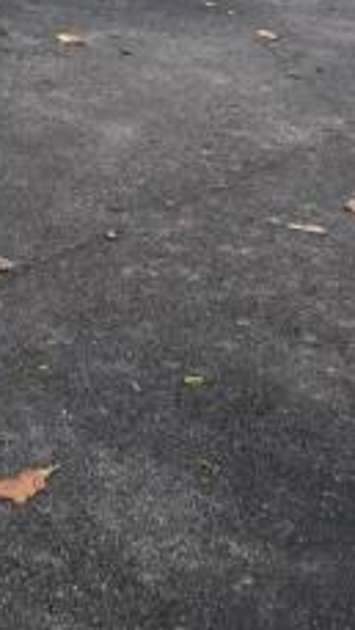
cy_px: -316
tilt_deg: -1.1
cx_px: -261
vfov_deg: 19.4
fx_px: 1605
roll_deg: -2.4
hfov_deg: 11.8
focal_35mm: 96
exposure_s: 1/787
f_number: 1.8
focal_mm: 3.99
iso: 20
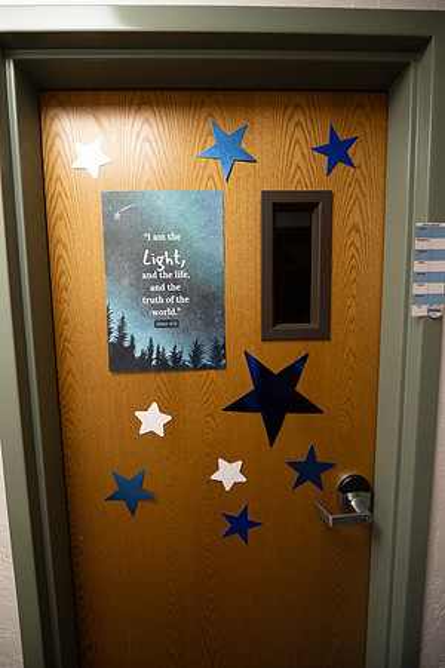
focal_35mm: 14
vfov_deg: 104.3
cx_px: 222
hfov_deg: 81.2
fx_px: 260
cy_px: 334
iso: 640
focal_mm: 14
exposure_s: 1/200
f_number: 2.8
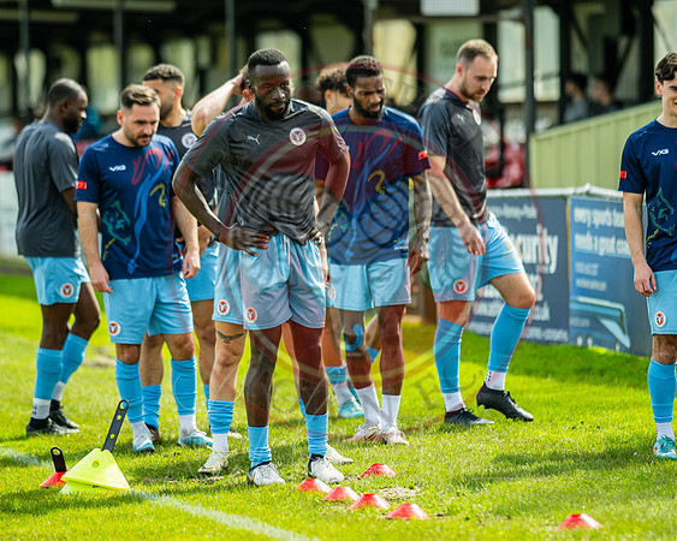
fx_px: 4559
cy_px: 270
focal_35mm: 228
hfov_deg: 8.5
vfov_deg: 6.8
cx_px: 322
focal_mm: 135
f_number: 1.8
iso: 100
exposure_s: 1/1600
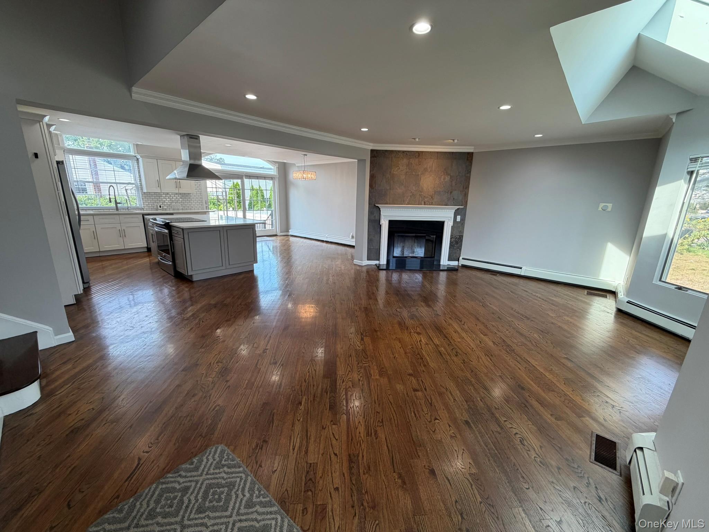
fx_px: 287
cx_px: 354
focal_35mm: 14
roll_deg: -1.3
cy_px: 266
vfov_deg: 85.7
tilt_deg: -15.1
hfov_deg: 102.1
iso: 160
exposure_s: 1/120
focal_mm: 2.22
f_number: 2.2
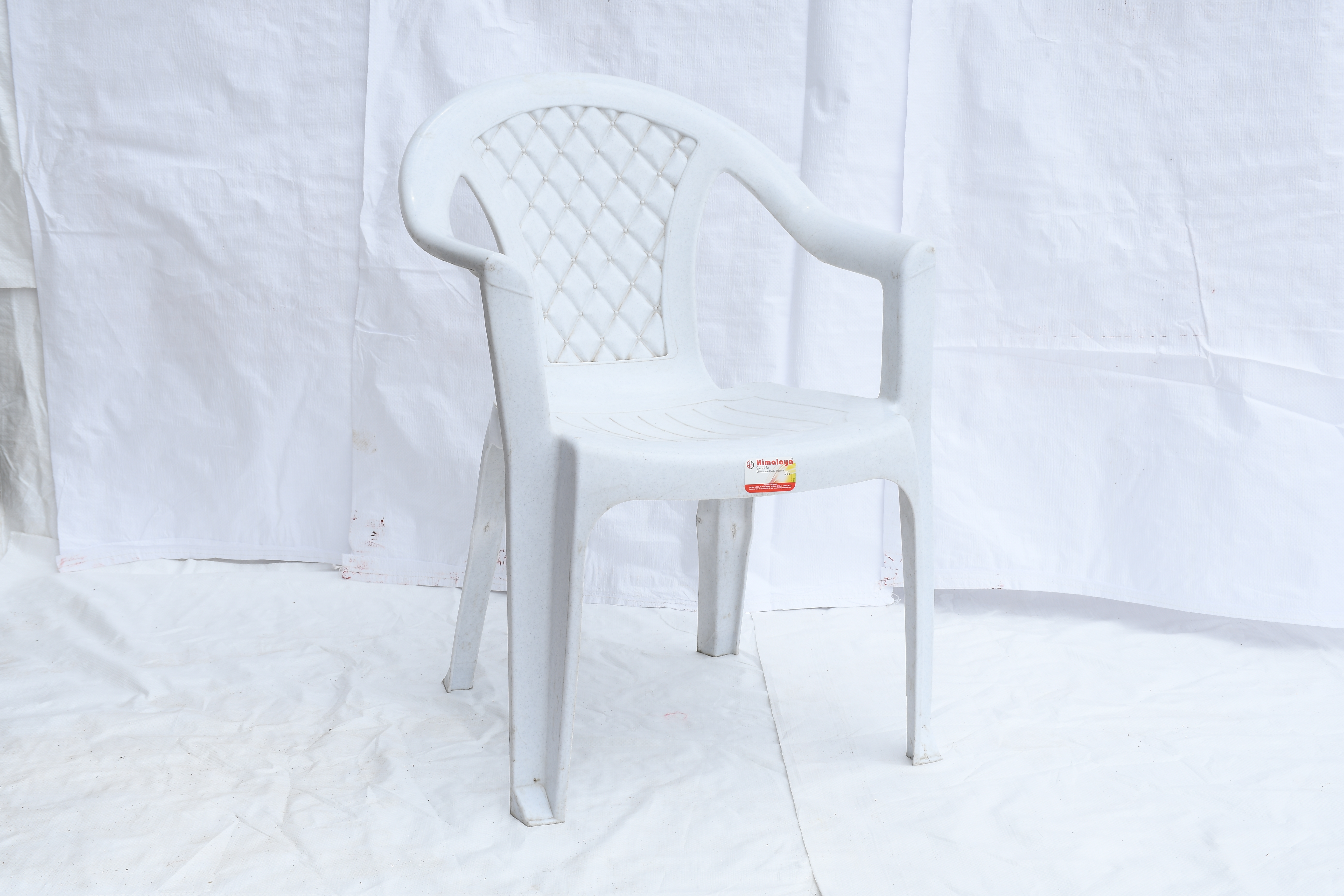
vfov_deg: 26.0
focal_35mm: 52
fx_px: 1941
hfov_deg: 38.2
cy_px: 448
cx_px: 672
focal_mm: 35
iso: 100
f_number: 10
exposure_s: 1/125
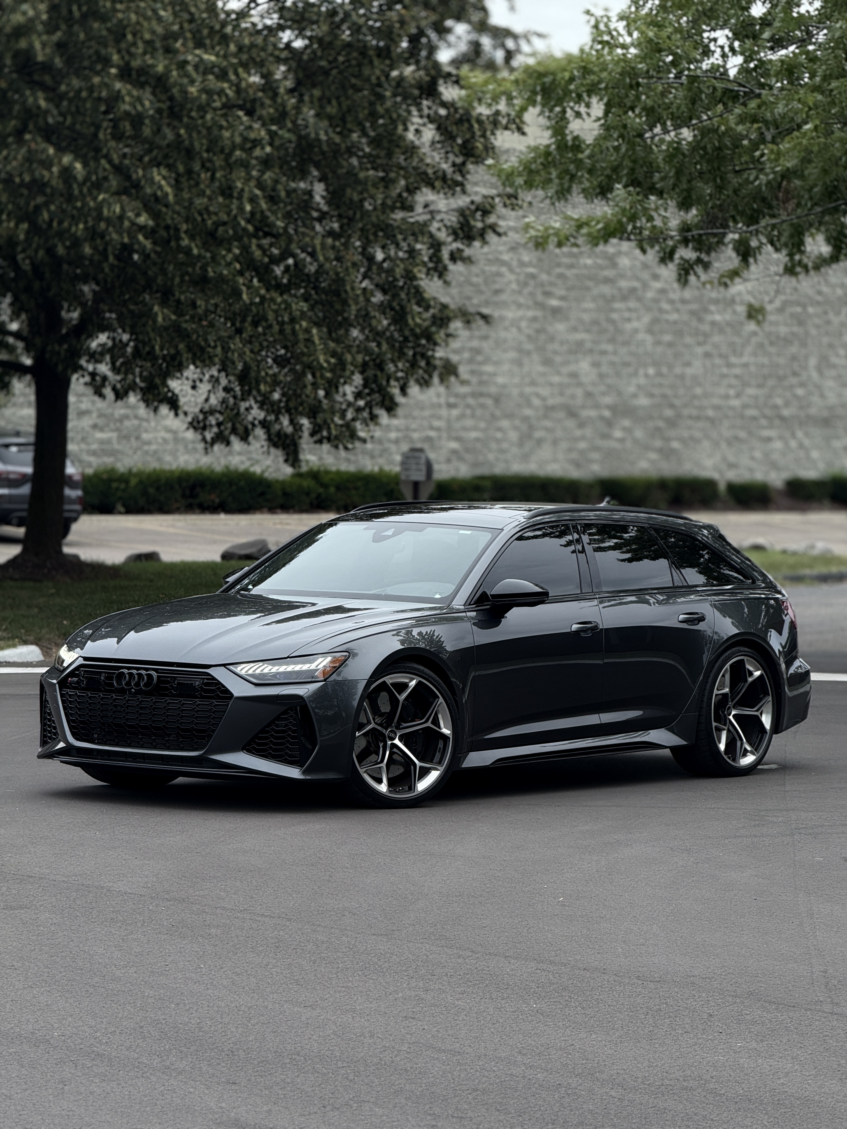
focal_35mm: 120
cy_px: 564
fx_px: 3915
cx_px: 424
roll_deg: +0.6
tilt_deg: -0.9
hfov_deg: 12.3
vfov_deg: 16.4
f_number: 2.8
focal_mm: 15.66
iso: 50
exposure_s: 1/416
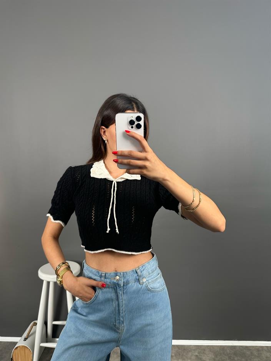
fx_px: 251
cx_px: 136
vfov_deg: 71.6
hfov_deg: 56.8
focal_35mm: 24
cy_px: 180
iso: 100
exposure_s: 1/121
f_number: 1.78
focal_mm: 6.86
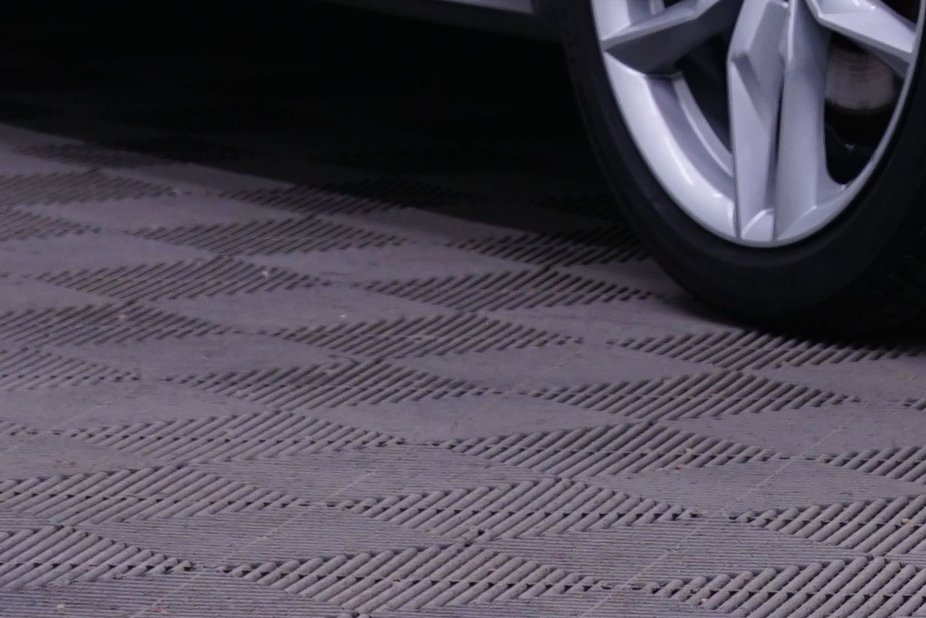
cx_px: 1161
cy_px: -824
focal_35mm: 324
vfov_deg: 4.2
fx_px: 8335
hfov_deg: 6.3
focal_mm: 68
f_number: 5.6
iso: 400
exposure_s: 1/15
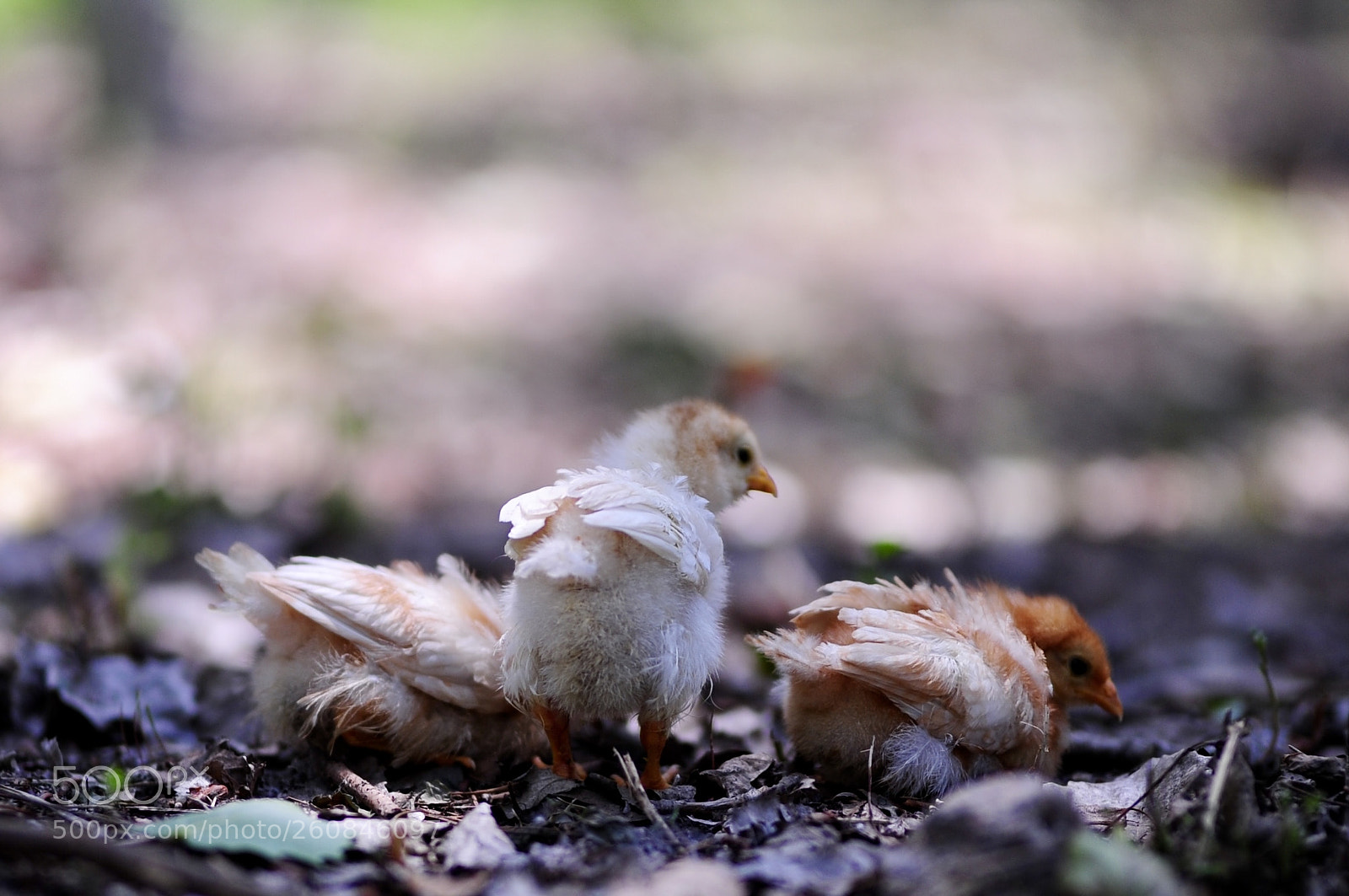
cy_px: 448
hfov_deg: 23.9
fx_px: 3182
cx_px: 674
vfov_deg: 16.0
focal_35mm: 85
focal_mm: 85
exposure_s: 1/2500
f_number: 1.4
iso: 200
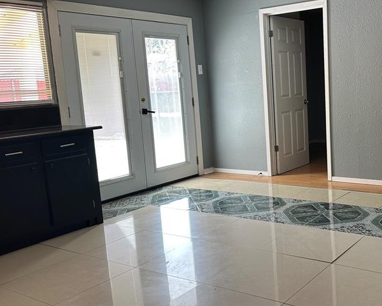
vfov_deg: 37.3
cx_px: 283
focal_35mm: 40
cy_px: 147
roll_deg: +3.0
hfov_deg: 44.4
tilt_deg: -8.3
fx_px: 452
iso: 125
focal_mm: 6.86
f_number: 1.78
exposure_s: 1/121
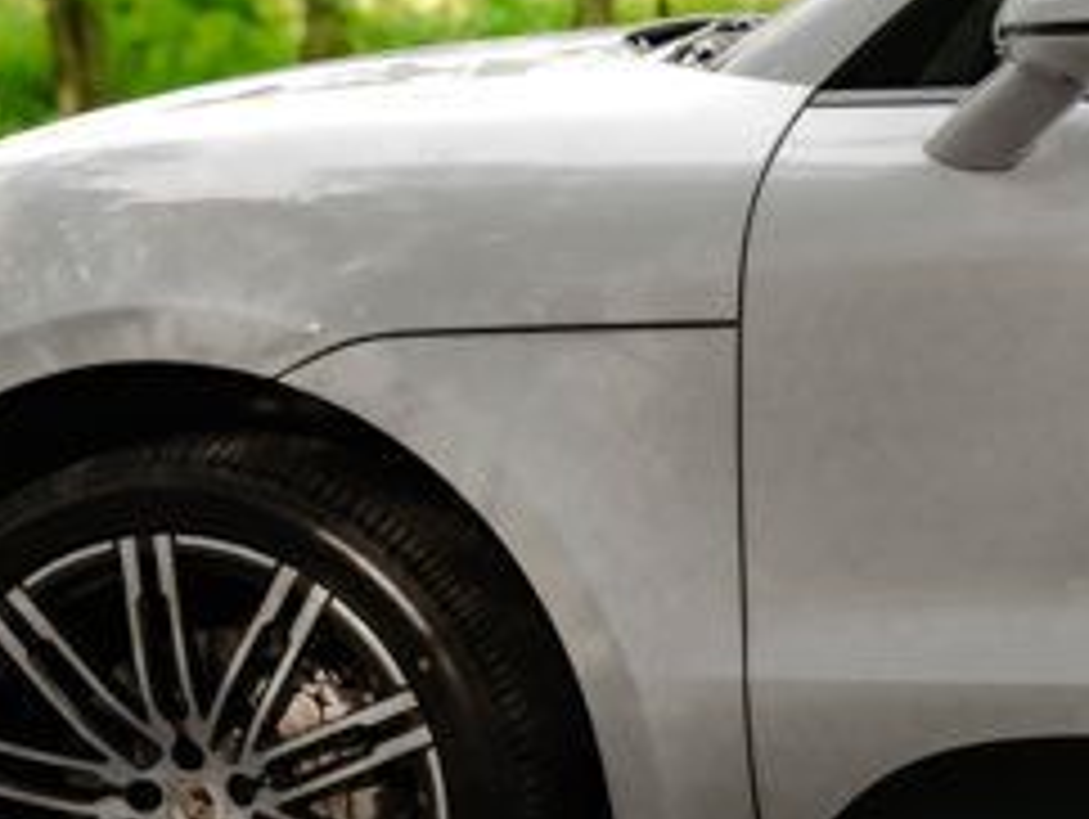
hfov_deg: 15.5
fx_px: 3999
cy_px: 385
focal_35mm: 127
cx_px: 490
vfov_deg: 11.7
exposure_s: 1/500
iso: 640
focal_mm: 50
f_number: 3.2
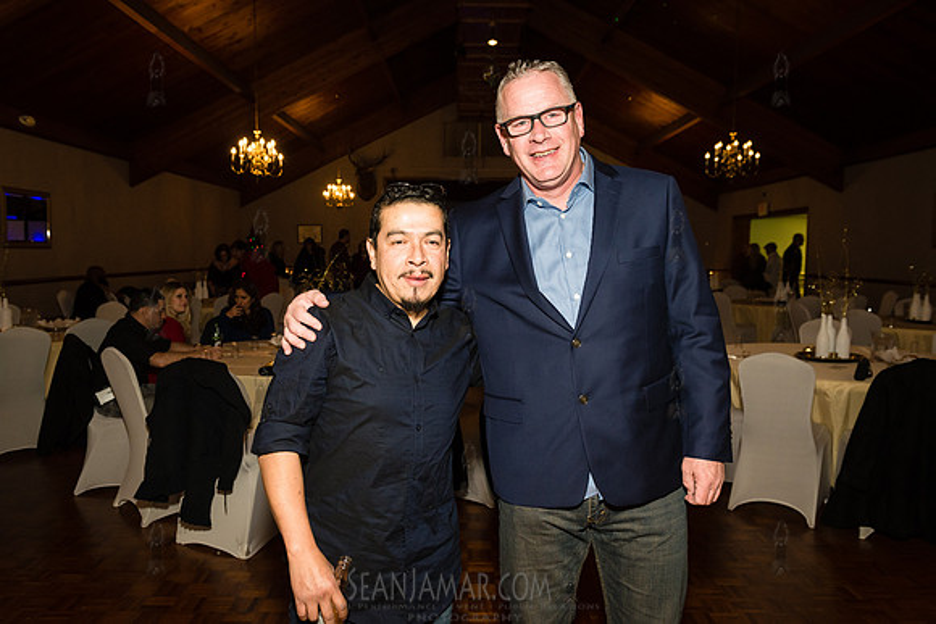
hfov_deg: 65.5
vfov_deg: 46.4
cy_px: 312
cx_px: 468
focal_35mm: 28
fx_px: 728
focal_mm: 28
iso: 1600
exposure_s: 1/320
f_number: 4.5
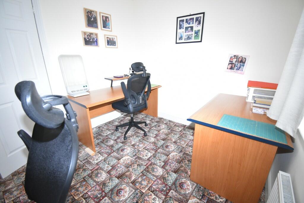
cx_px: 152
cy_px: 102
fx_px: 127
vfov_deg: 77.3
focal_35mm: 15
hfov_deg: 100.4
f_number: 4.5
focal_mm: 10
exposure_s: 1/125
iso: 2000
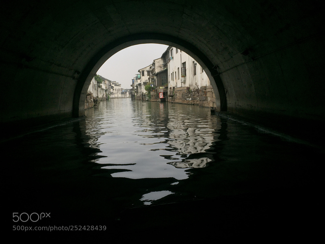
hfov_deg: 61.7
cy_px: 122
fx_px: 272
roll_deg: +0.7
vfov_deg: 48.2
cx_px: 162
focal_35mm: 29
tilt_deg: -7.3
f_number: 2.2
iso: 32
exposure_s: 1/1647
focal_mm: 4.15
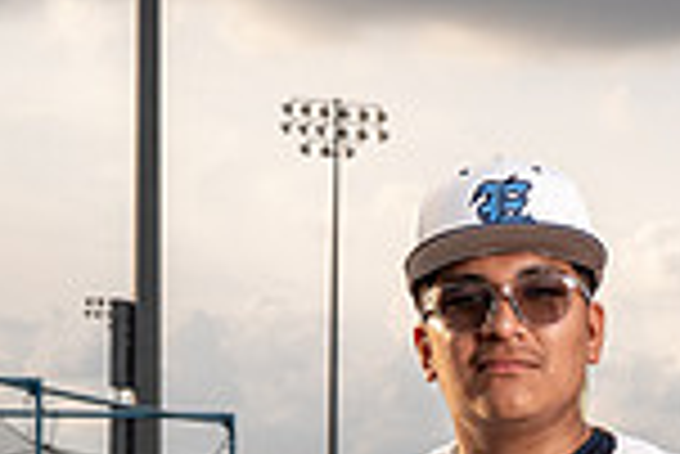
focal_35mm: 134
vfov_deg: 9.4
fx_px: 2533
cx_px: 554
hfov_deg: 15.2
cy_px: 998
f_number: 11
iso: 250
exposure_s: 1/250
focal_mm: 45
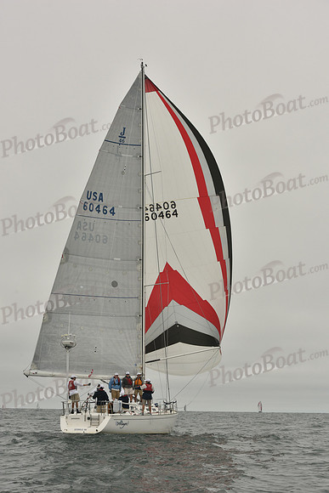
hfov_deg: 19.5
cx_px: 164
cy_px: 246
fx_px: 959
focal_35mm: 70
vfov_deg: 28.8
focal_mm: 70
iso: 320
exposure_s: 1/800
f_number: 11
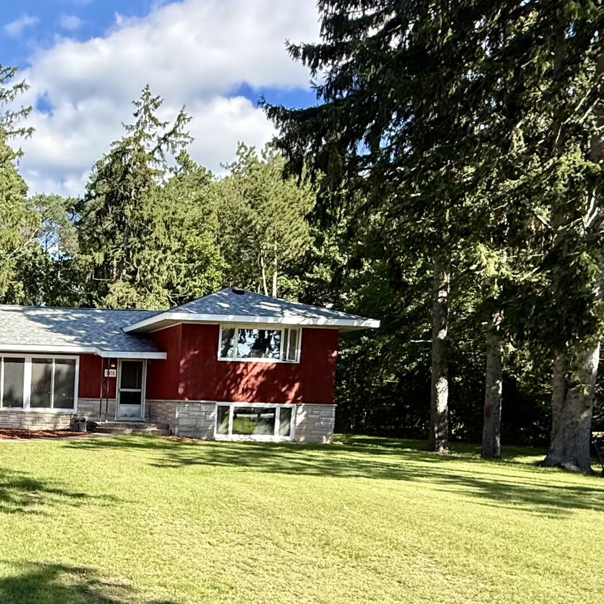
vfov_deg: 45.5
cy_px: 459
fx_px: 691
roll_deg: -0.5
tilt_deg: -3.7
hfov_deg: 40.8
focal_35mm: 35
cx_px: -10
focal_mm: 2.22
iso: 64
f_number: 2.2
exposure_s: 1/1189
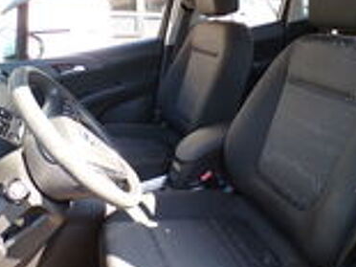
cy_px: 107
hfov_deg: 58.0
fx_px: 319
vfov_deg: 45.2
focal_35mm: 31
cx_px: 208
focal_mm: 4.3
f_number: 3
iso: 100
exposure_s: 1/70
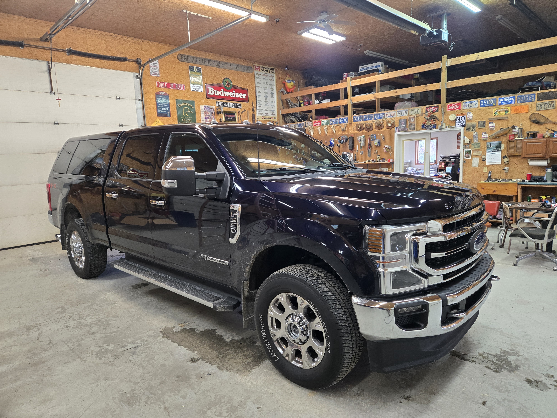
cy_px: 209
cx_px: 278
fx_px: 370
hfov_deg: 73.9
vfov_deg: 58.9
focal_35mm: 23
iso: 250
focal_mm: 5.4
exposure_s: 1/120
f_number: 1.8
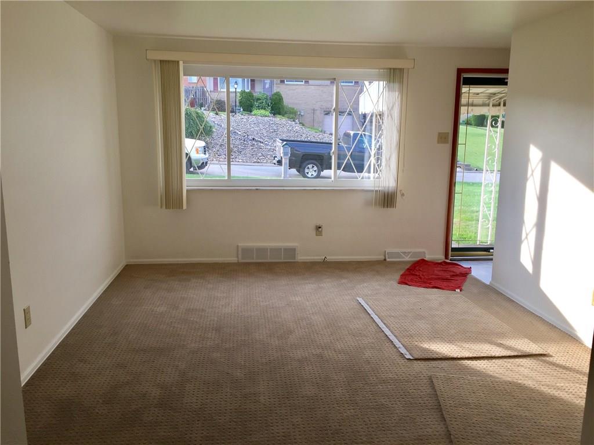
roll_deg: -1.0
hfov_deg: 61.7
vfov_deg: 48.2
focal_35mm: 29
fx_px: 498
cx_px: 297
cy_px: 222
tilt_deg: -10.5
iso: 32
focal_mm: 4.15
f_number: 2.2
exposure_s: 1/123
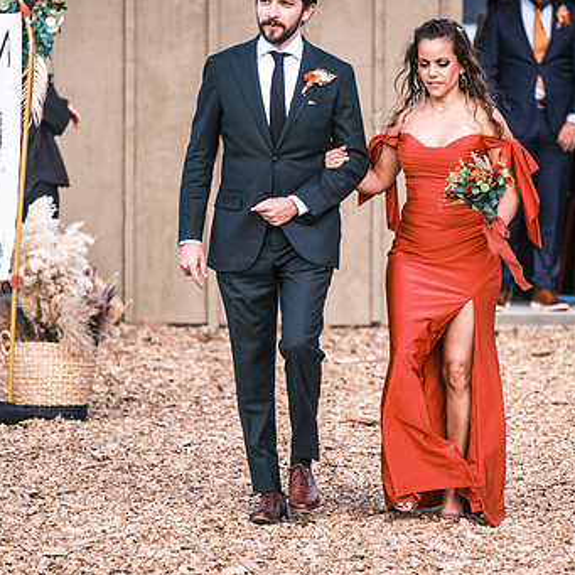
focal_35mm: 292
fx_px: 5488
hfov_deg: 6.0
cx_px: 368
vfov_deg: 6.0
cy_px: 272
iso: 400
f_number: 2.8
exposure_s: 1/800
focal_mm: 134.4
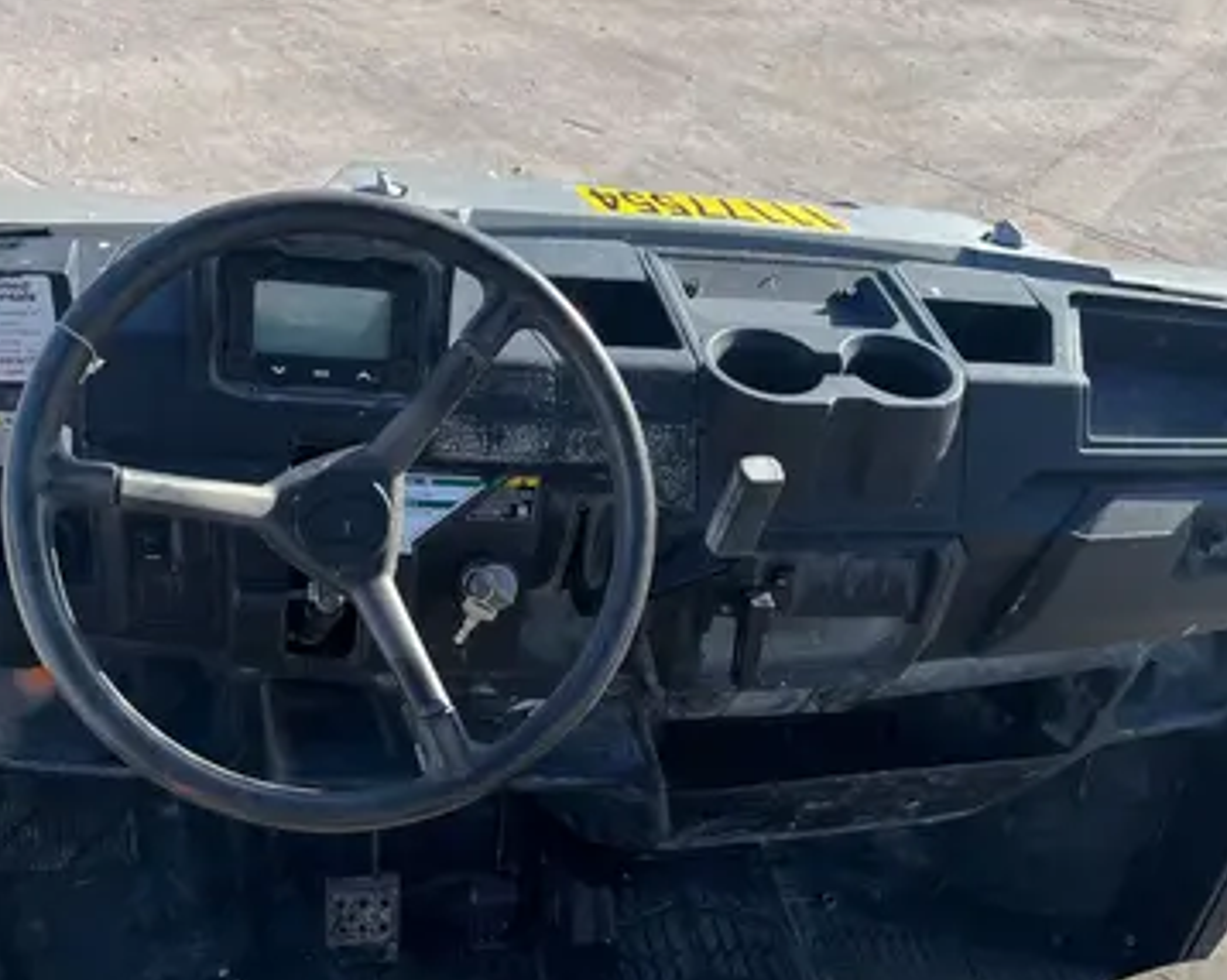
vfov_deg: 37.8
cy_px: 653
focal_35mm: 39
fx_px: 1415
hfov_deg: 46.8
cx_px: 668
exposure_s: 1/1266
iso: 50
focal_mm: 5.1
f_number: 1.6
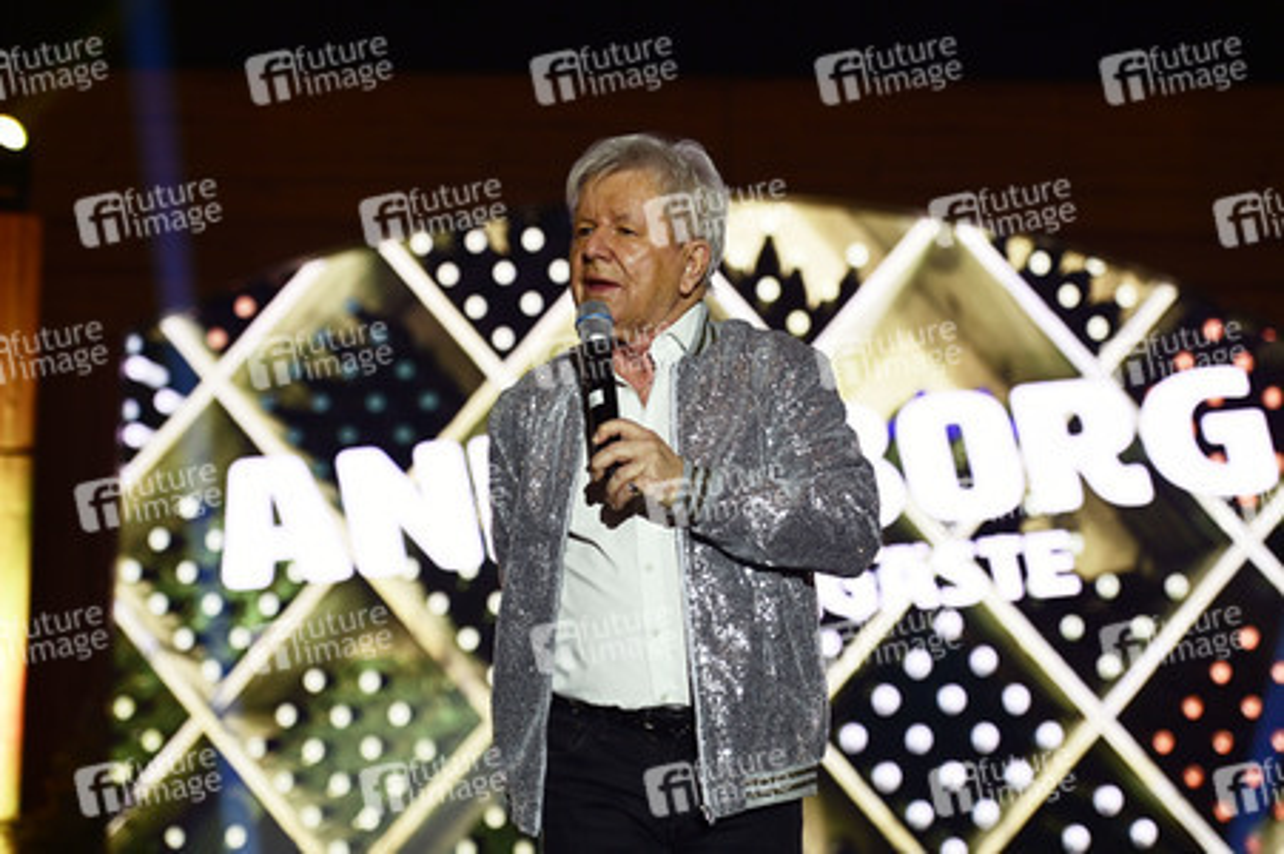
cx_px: 642
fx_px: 3208
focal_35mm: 90
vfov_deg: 15.2
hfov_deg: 22.6
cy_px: 427
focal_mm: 90
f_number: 2.8
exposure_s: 1/160
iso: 450
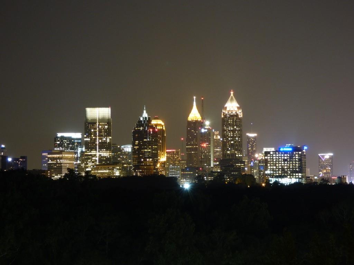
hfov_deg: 12.5
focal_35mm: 158
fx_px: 1616
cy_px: 132
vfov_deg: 9.4
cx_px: 177
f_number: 5.4
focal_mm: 28.23
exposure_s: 8
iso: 200
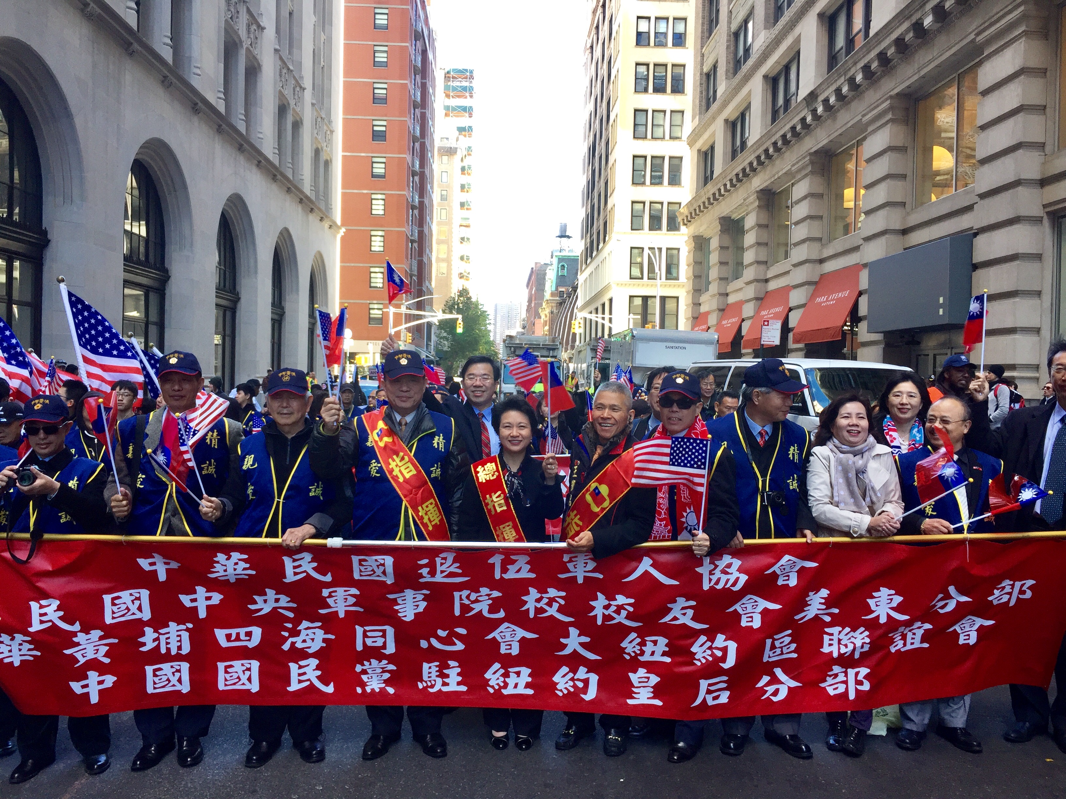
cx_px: 533
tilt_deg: +0.3
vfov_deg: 48.2
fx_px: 893
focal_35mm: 29
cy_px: 400
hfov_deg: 61.7
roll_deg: -1.8
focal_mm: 4.15
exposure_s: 1/120
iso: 50
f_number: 2.2
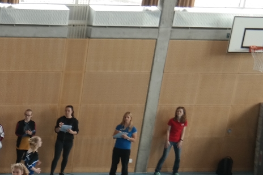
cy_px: 254
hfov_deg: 18.4
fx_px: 730
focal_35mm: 100
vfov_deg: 13.0
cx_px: -118
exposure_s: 1/80
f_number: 3.5
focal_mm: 19
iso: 200
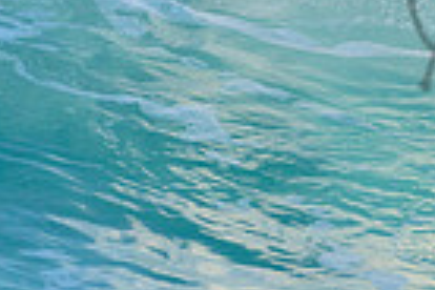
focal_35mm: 2095
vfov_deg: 0.7
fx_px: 25313
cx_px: 731
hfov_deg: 1.0
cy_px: 14
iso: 640
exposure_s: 1/2000
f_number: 5.6
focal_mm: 500
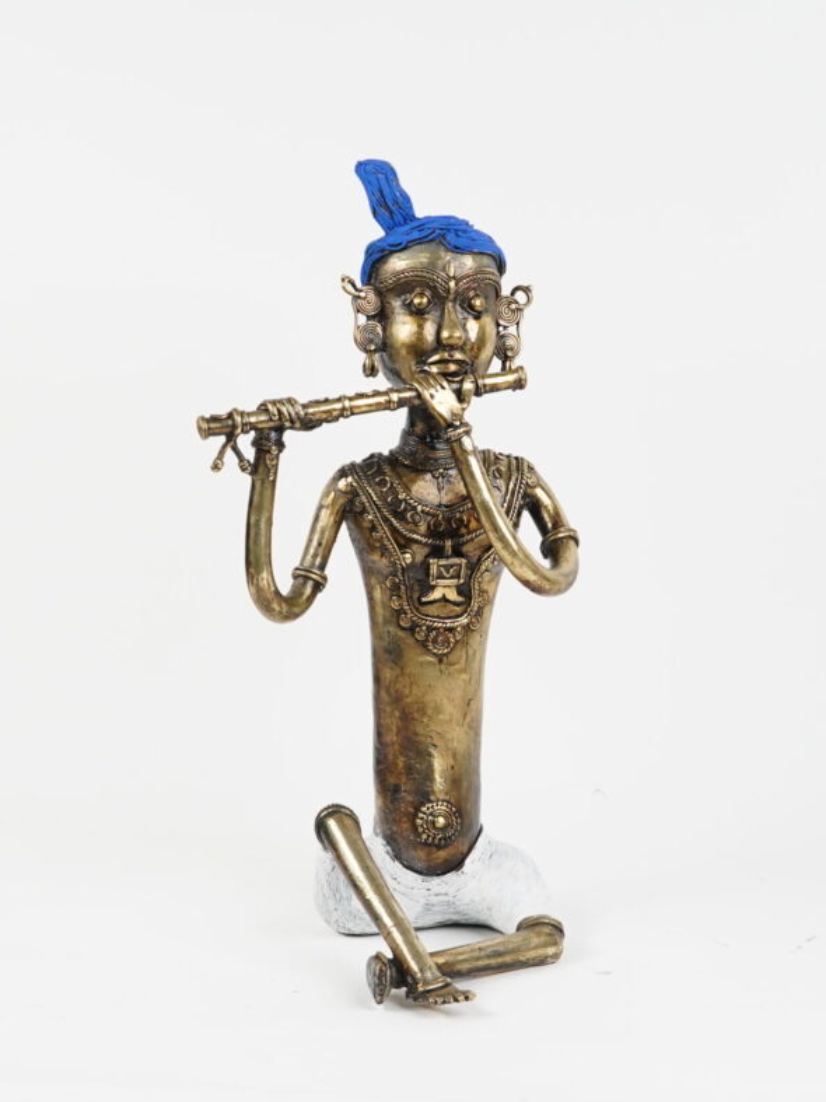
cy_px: 545
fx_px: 2100
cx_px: 379
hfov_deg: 22.2
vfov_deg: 29.4
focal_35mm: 66
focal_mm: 30
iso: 1600
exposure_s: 1/640
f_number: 5
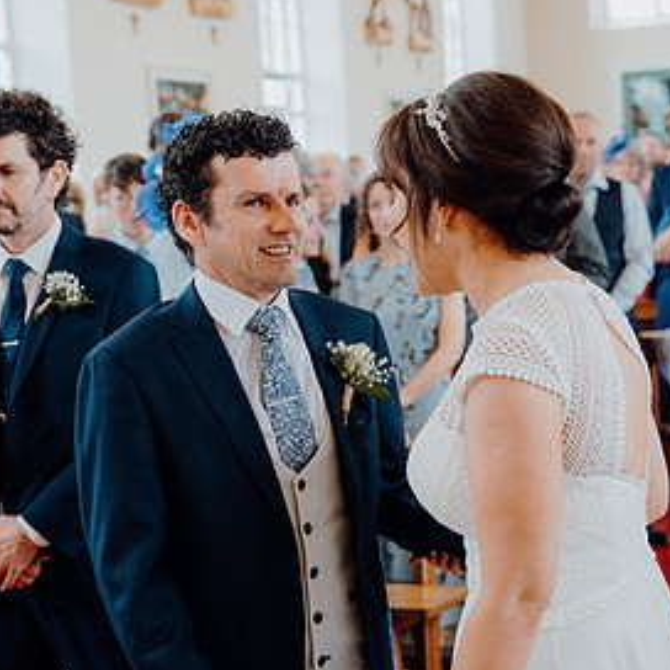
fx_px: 1511
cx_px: 414
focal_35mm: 69
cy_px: 447
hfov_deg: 24.9
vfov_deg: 24.9
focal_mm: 38
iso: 1000
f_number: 2.8
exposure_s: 1/200
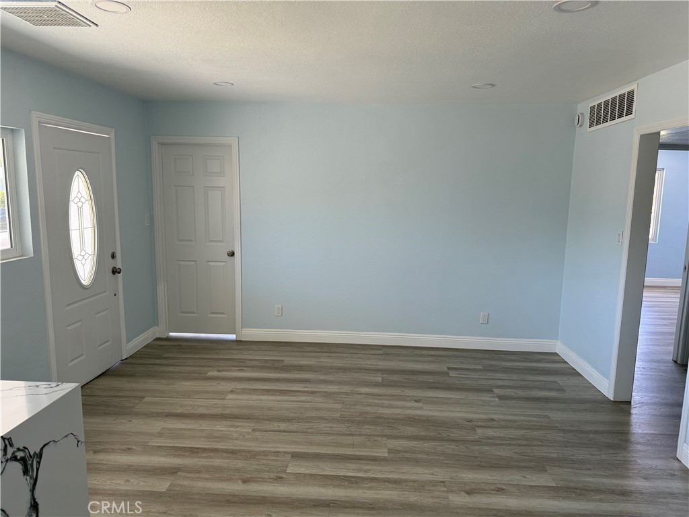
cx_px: 344
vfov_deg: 56.8
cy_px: 258
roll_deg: -1.3
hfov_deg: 71.6
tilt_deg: -7.8
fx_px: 478
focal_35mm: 24
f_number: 1.78
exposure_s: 1/181
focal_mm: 6.76
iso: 160
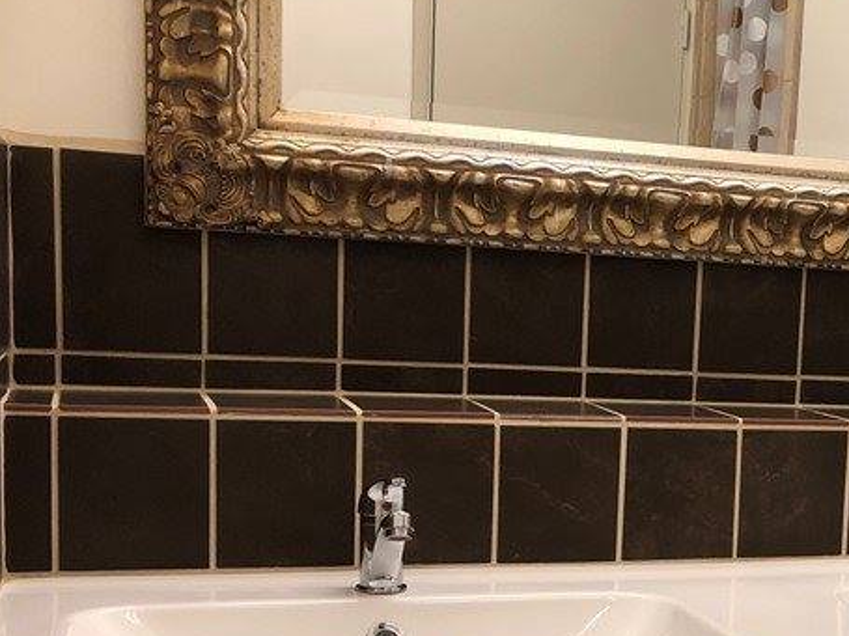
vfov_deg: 22.9
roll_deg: -3.1
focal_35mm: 63
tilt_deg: -7.0
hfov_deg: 29.0
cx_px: 821
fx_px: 1545
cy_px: 511
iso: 64
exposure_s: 1/120
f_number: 1.8
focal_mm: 4
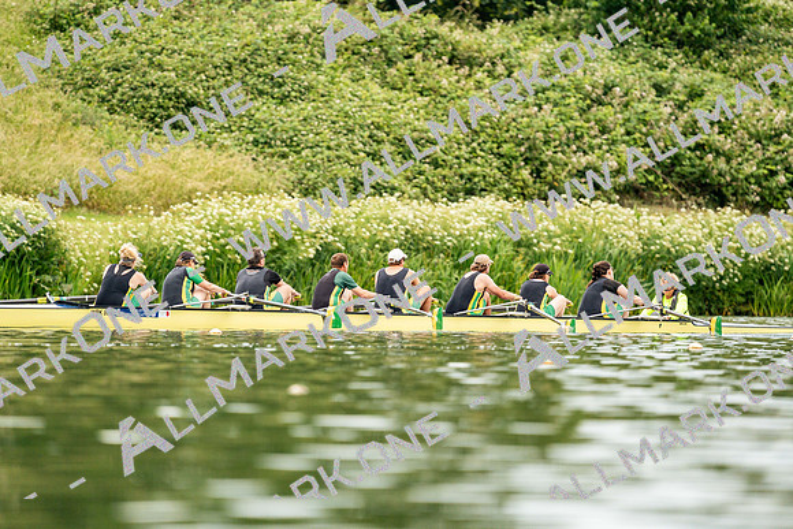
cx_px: 396
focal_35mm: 600
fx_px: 13219
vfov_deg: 2.3
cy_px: 264
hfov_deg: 3.4
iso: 1000
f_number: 6.3
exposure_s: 1/2000
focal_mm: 600
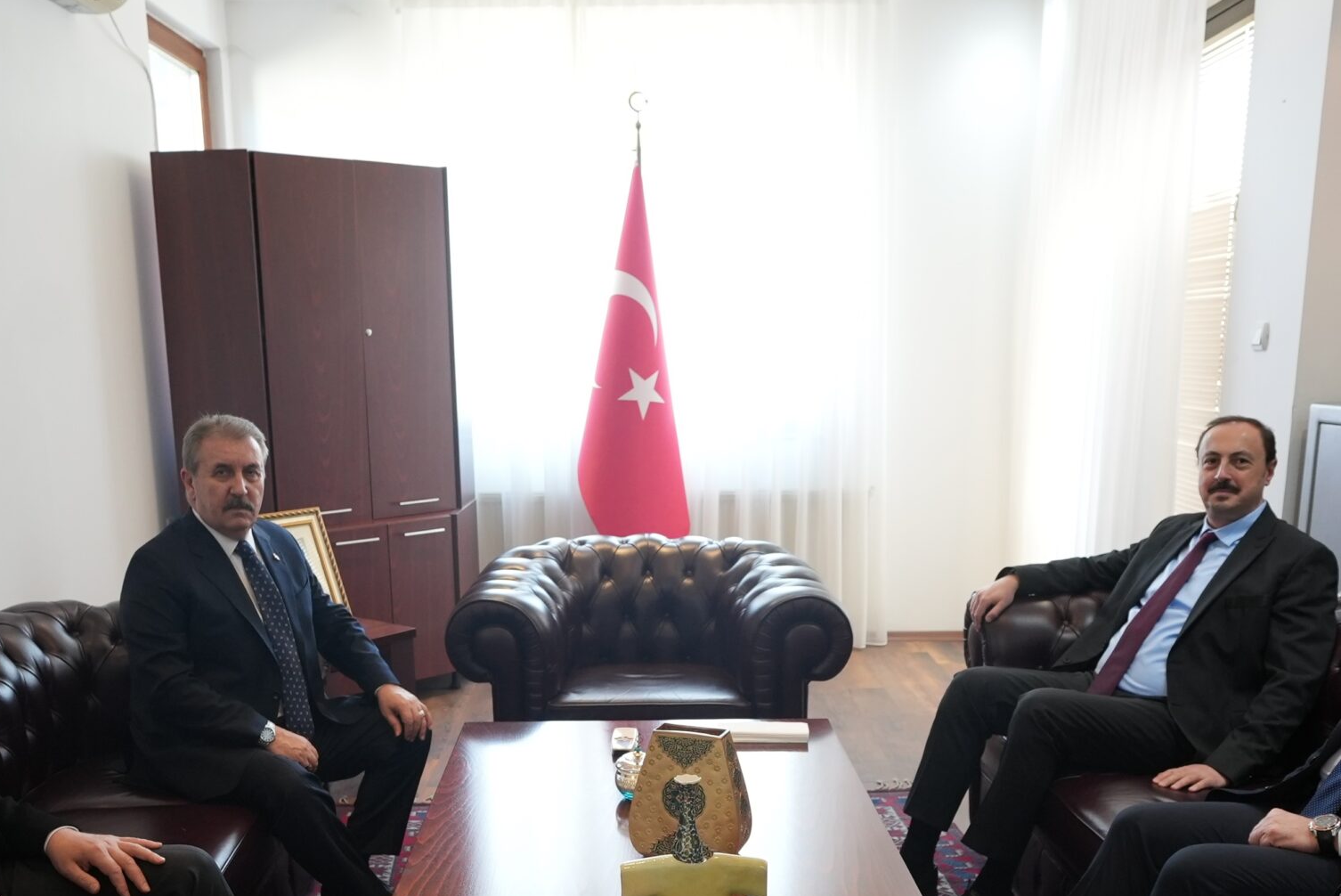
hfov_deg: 55.7
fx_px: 1267
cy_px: 644
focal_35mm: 34
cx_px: 629
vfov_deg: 38.2
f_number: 3.5
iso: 2000
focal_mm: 20
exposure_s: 1/160
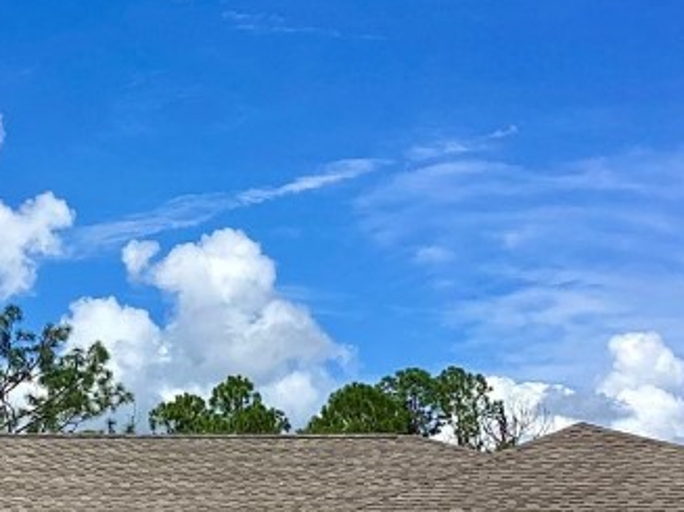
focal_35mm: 97
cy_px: 357
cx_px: 136
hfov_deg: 20.0
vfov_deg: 15.2
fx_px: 1916
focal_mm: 3.3
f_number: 2.4
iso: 25
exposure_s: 1/1852
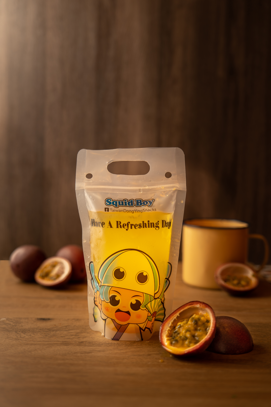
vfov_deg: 43.6
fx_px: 508
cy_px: 204
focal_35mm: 45
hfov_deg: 29.9
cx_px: 136
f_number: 2.8
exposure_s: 1/160
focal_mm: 45
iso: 100
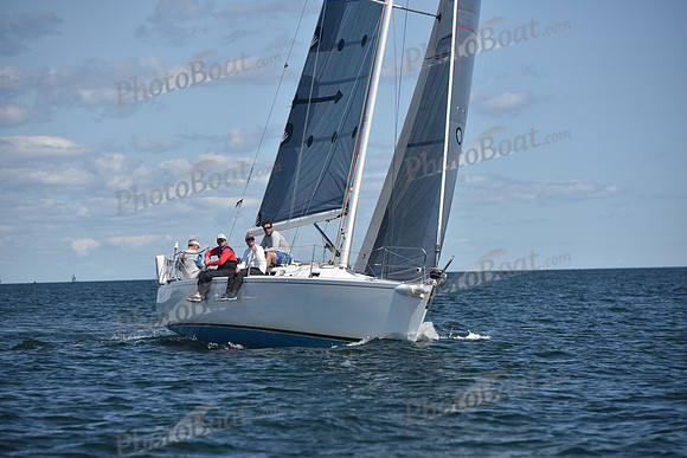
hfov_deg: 12.4
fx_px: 3149
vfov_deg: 8.3
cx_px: 344
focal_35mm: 165
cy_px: 229
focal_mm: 165
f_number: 5
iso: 250
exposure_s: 1/1250
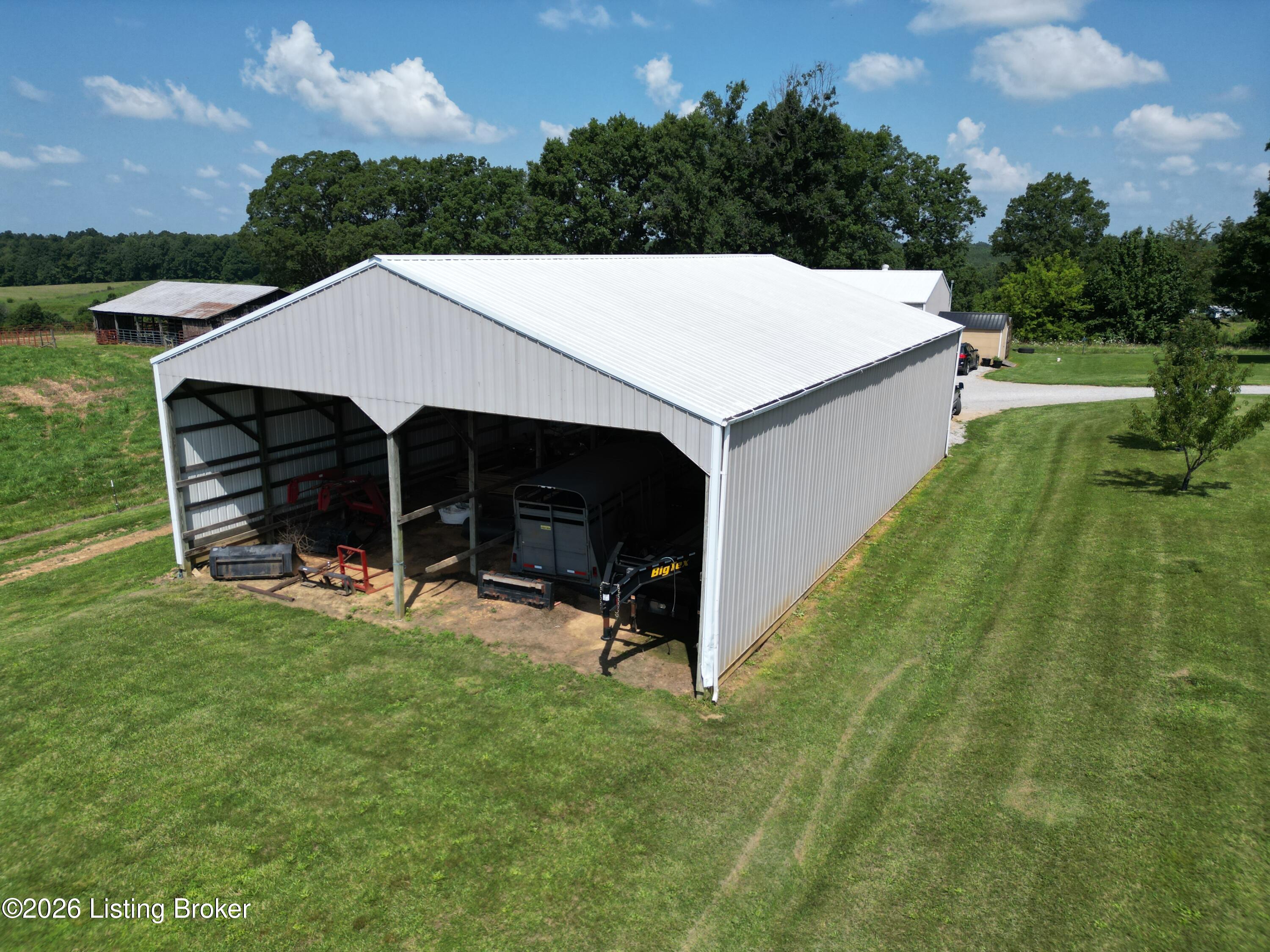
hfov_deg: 71.6
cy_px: 476
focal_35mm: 24
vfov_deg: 56.8
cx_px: 635
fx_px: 881
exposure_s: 1/4000
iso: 130
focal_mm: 6.72
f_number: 1.7
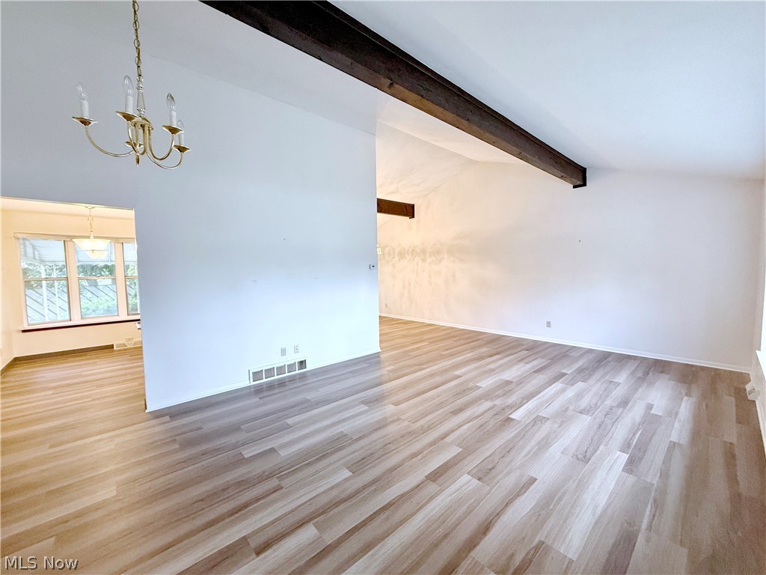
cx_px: 383
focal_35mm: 14
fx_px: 310
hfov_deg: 102.1
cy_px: 288
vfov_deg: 85.7
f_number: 2.2
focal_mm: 2.22
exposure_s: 1/60
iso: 200
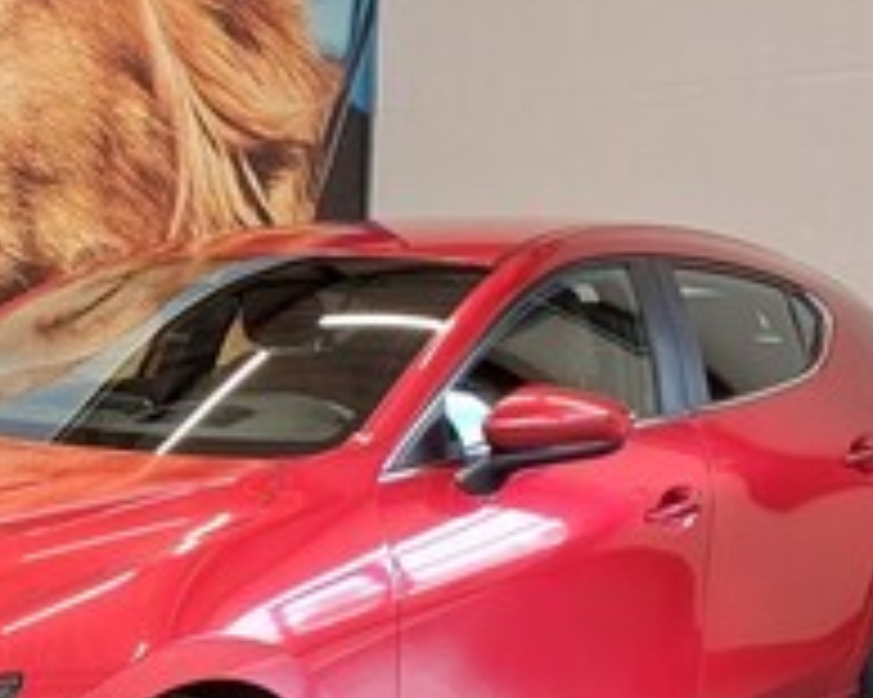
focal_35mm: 63
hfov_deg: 27.8
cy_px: 453
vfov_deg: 24.1
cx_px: -45
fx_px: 1627
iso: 250
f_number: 1.8
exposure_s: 1/50
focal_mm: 4.65
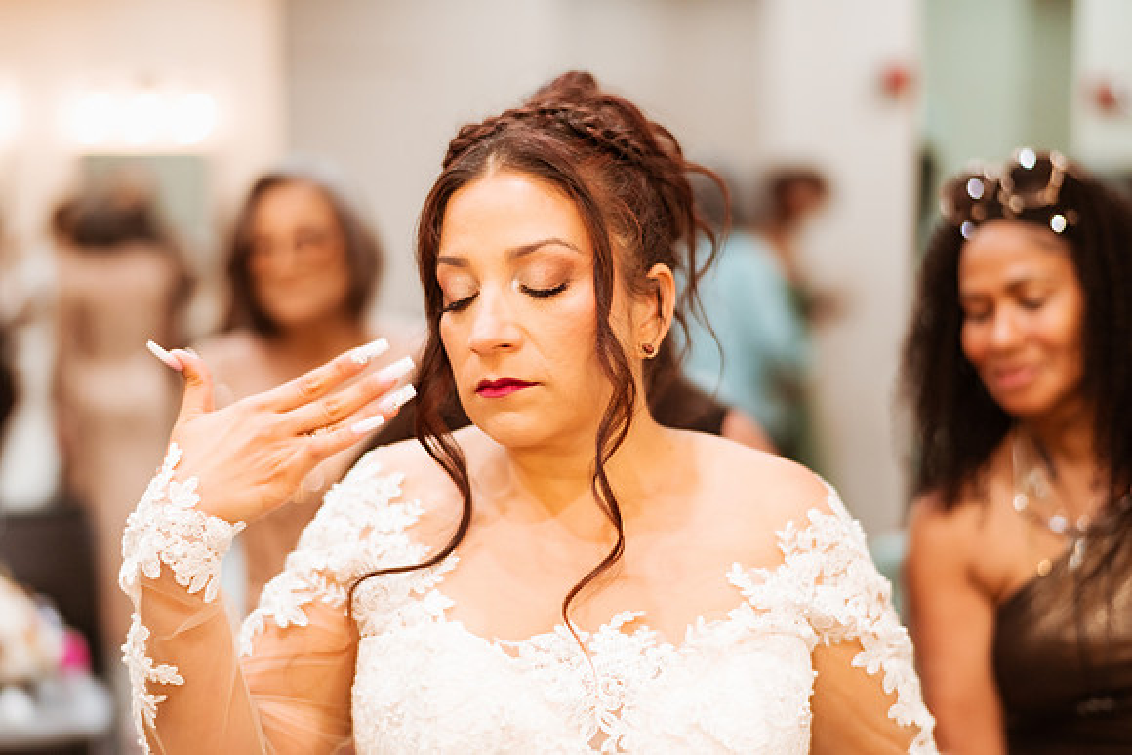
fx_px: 1824
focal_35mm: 58
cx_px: 566
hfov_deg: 34.5
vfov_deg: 23.4
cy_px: 378
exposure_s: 1/640
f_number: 1.4
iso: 1000
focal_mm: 58
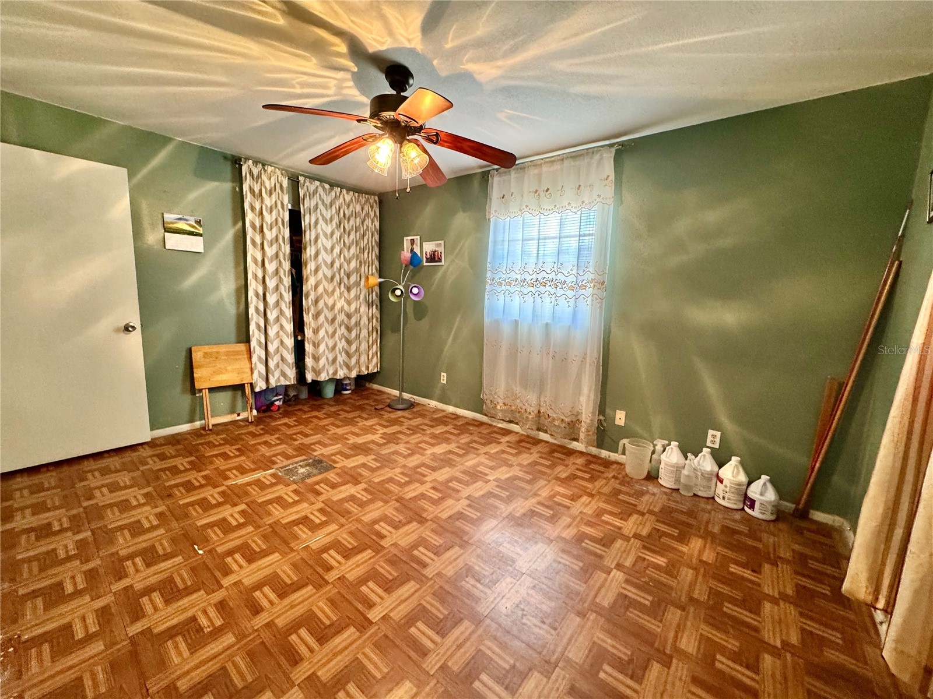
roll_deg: -1.7
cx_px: 466
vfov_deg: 85.7
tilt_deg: -9.3
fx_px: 377
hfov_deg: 102.1
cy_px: 350
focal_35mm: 14
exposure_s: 1/60
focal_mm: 2.22
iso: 400
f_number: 2.2
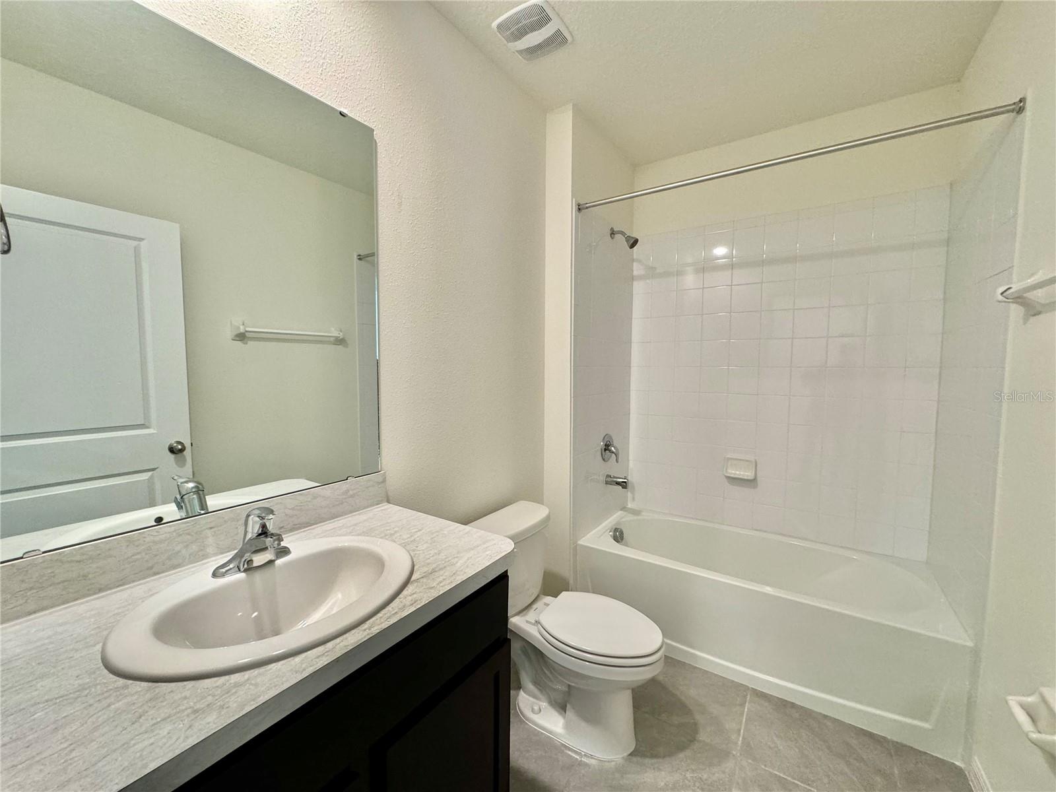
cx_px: 528
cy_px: 396
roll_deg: +0.4
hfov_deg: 102.1
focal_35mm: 14
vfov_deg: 85.7
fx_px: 427
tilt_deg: -4.4
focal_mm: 2.22
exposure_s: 1/60
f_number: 2.2
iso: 200
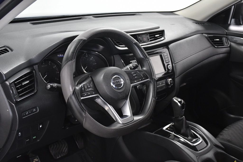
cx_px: 122
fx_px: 304
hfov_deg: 43.6
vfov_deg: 29.9
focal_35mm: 45
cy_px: 81
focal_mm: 30
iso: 2500
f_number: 4
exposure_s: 1/250
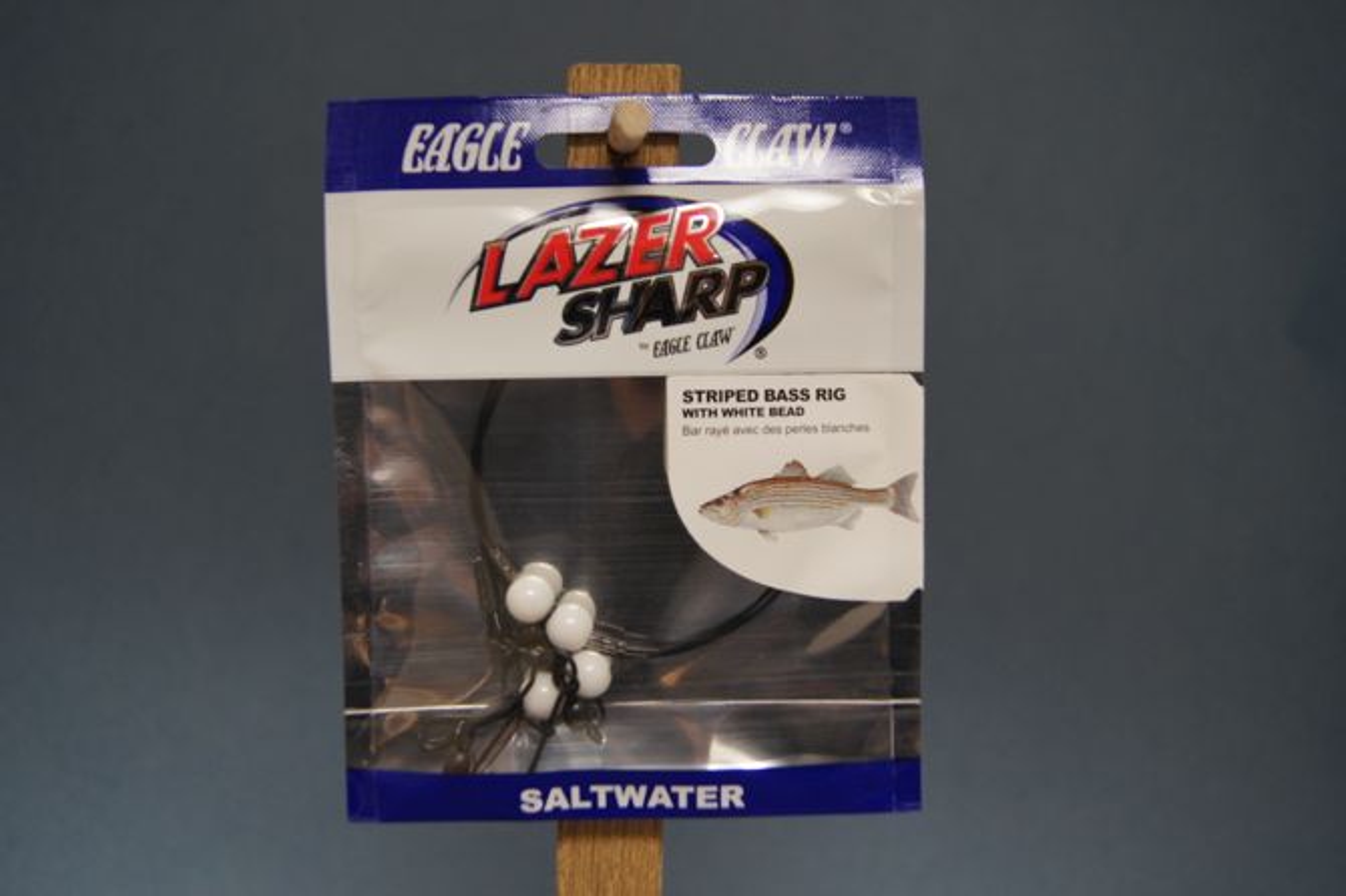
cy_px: 448
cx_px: 673
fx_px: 1457
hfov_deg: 49.6
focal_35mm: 39
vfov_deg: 34.2
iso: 400
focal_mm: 26
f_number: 4
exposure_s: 1/40
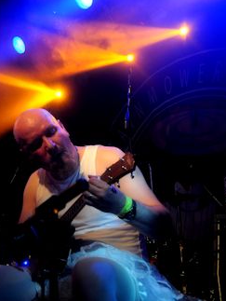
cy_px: 152
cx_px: 55
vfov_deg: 38.9
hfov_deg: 29.2
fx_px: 426
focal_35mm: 49
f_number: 4
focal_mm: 22
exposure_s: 1/40
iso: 2200
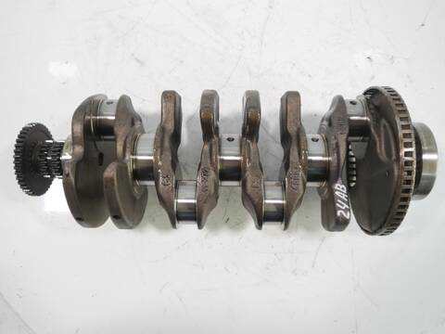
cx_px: 222
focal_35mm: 28
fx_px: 360
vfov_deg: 49.7
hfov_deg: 63.4
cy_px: 167
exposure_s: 1/60
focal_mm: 14
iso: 640
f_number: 3.5
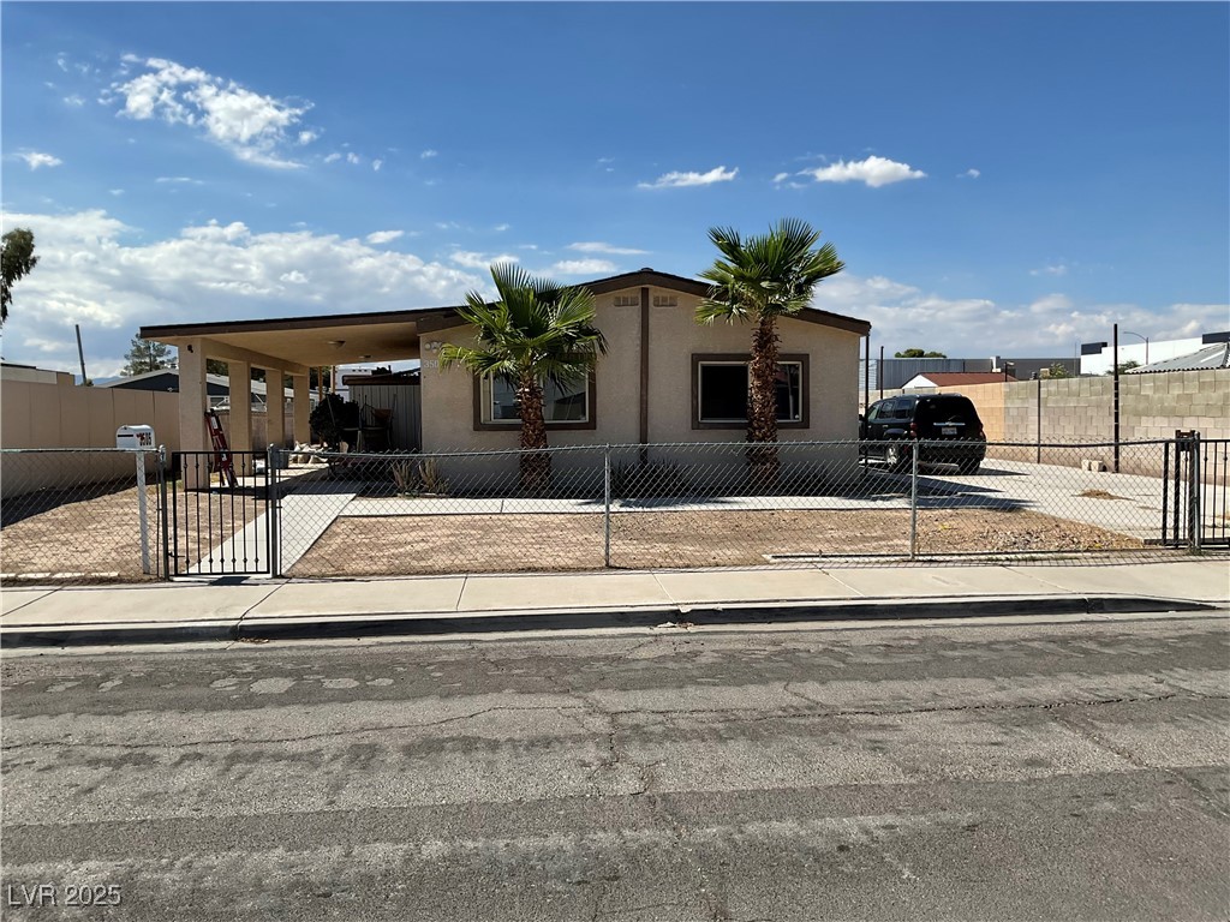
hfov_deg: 61.7
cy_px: 461
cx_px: 615
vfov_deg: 48.2
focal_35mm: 29
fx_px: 1030
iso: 16
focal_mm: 3
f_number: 1.8
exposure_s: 1/3125
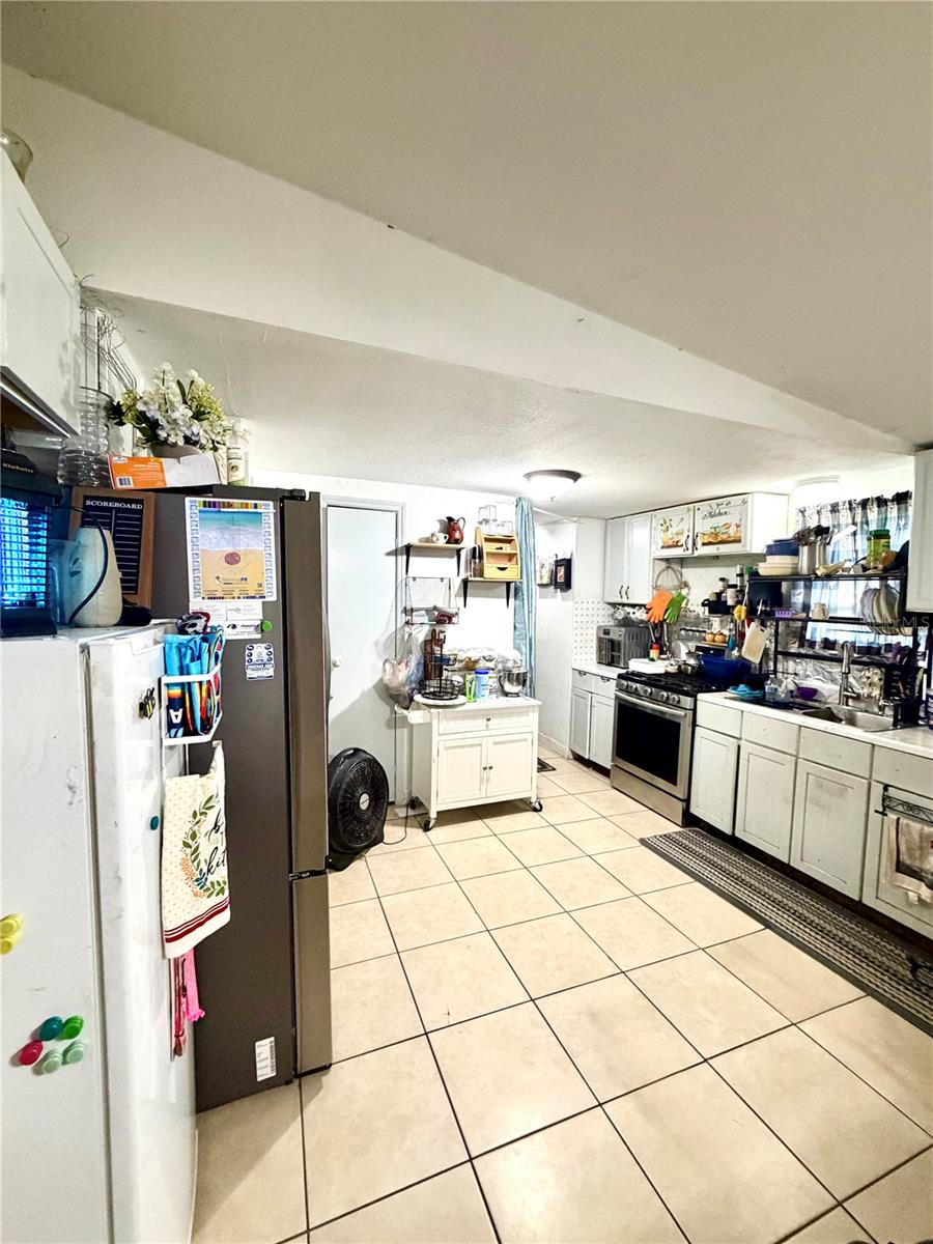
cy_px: 622
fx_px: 503
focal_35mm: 14
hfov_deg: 85.7
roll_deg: -1.3
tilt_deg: -2.1
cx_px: 466
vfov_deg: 102.1
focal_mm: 2.22
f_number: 2.2
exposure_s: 1/60
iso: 500
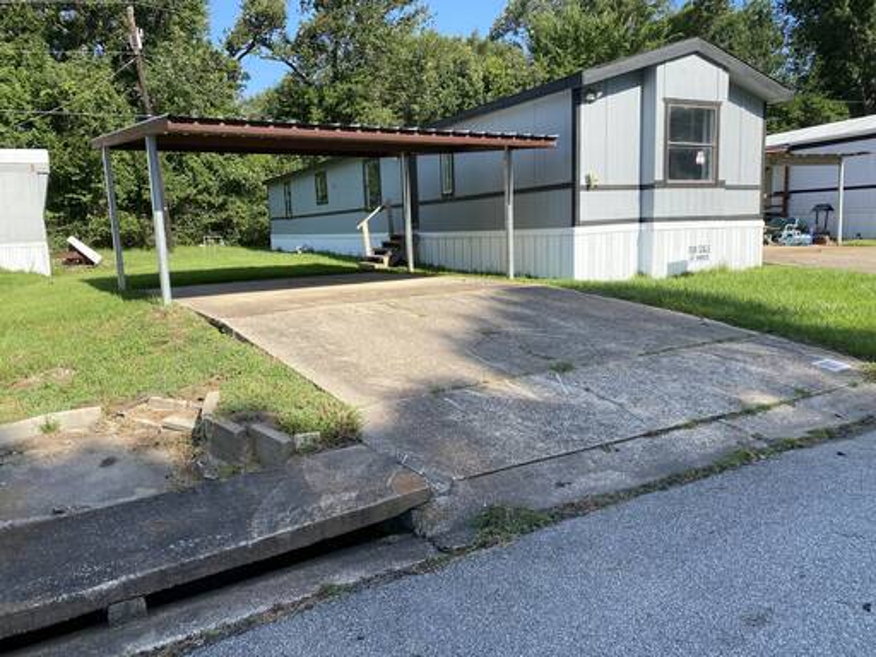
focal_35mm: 26
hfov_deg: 67.3
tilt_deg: -10.3
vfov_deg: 53.1
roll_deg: +2.6
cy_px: 328
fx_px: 658
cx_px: 438
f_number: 1.8
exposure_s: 1/1484
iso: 32
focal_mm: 4.25
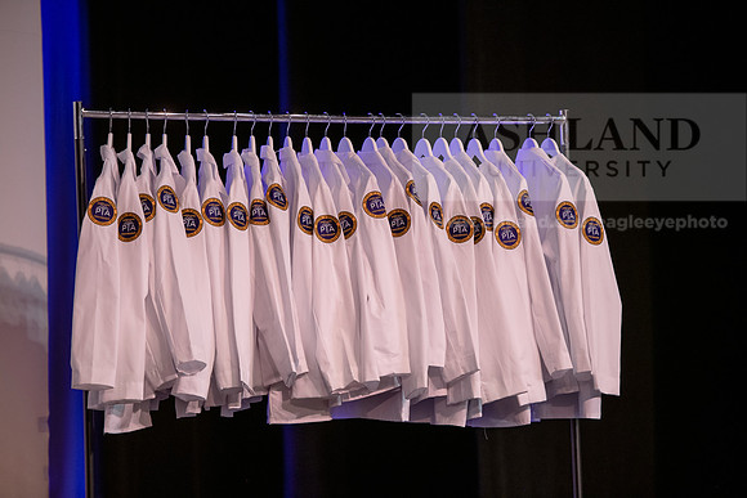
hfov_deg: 12.8
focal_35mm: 160
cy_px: 249
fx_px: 3321
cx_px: 374
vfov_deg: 8.6
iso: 1000
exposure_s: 1/200
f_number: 3.2
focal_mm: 160
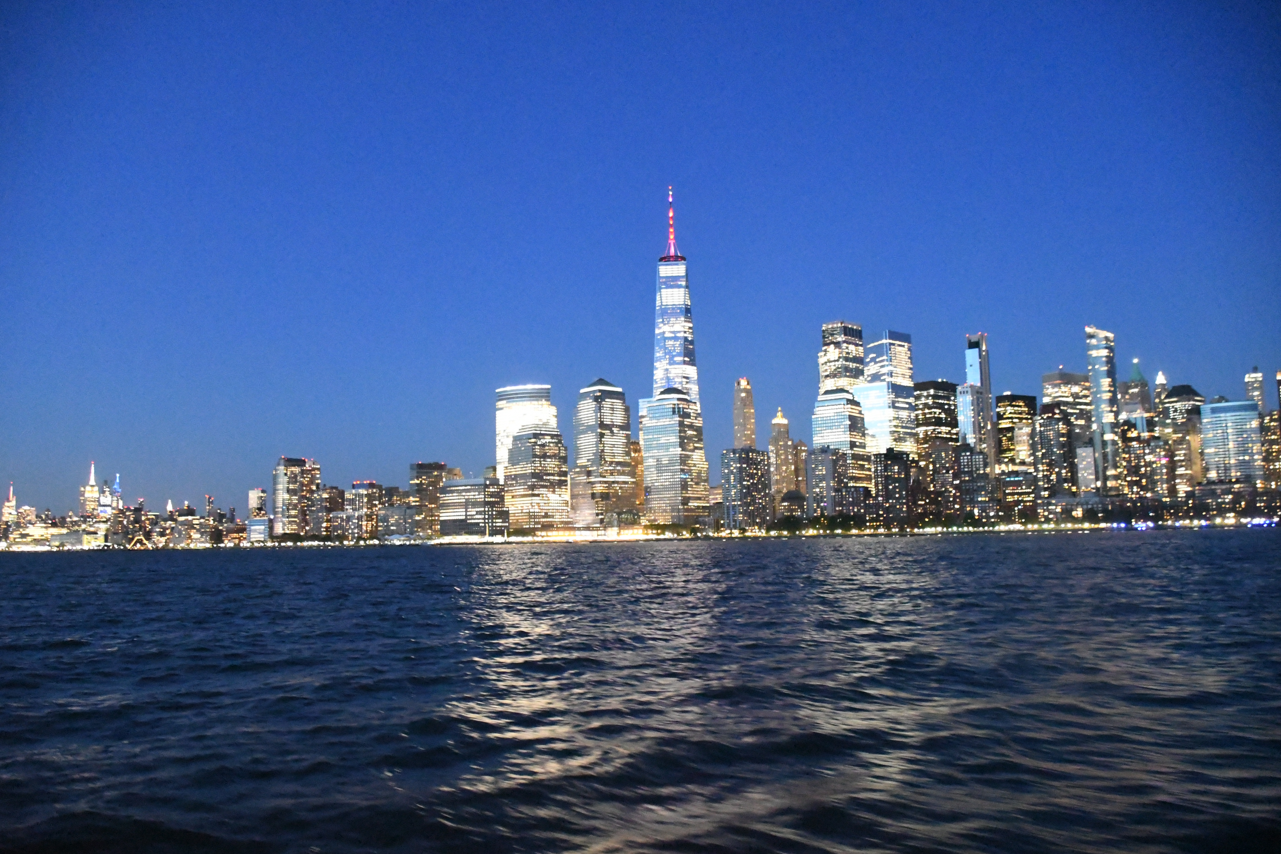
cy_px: 427
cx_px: 640
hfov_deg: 67.4
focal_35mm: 27
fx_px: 961
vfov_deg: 47.9
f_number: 3.5
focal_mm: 18
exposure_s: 1/30
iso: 18000
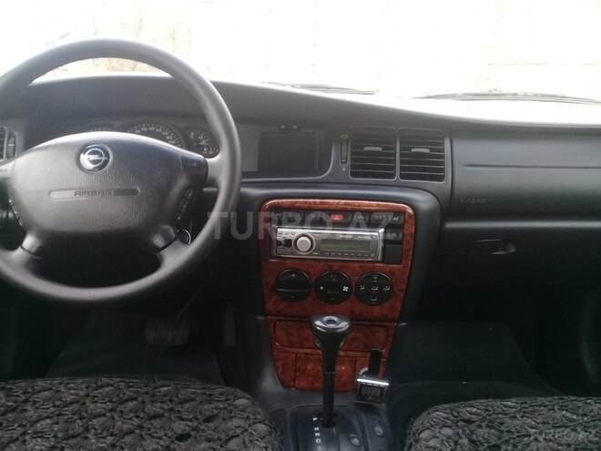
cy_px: 226
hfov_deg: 58.4
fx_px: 538
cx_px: 300
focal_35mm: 31
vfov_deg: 45.4
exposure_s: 1/33
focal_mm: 3.3
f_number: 2.2
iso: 100
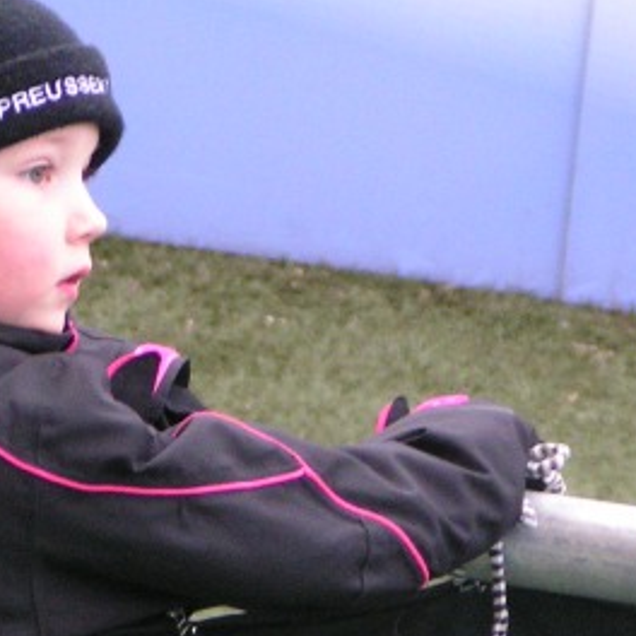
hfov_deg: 4.0
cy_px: 434
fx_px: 9125
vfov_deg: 4.0
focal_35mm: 439
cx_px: 89
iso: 200
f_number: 3.5
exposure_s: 1/60
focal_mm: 25.1
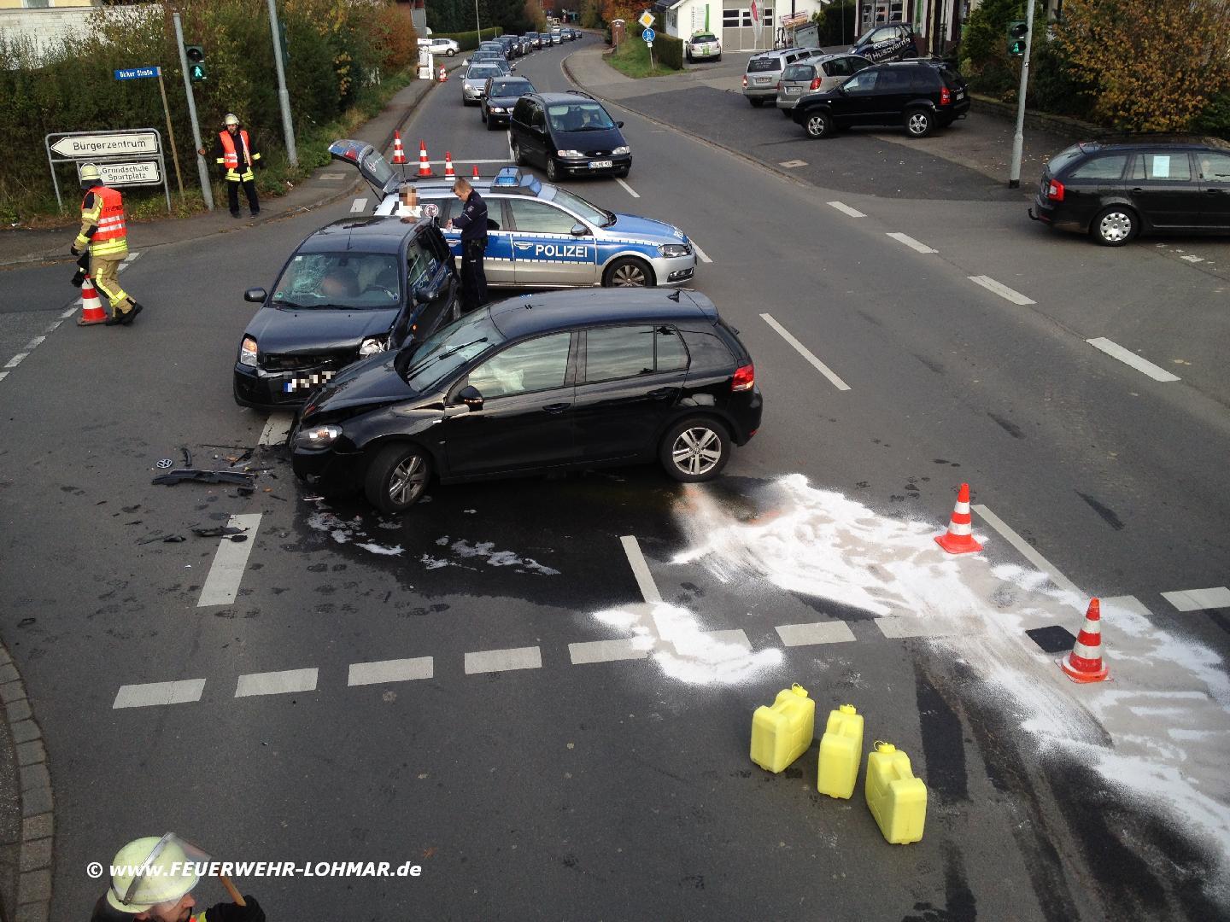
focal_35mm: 35
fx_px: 1244
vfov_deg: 40.7
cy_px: 461
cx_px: 615
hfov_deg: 52.6
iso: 50
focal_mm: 4.28
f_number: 2.4
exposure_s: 1/552
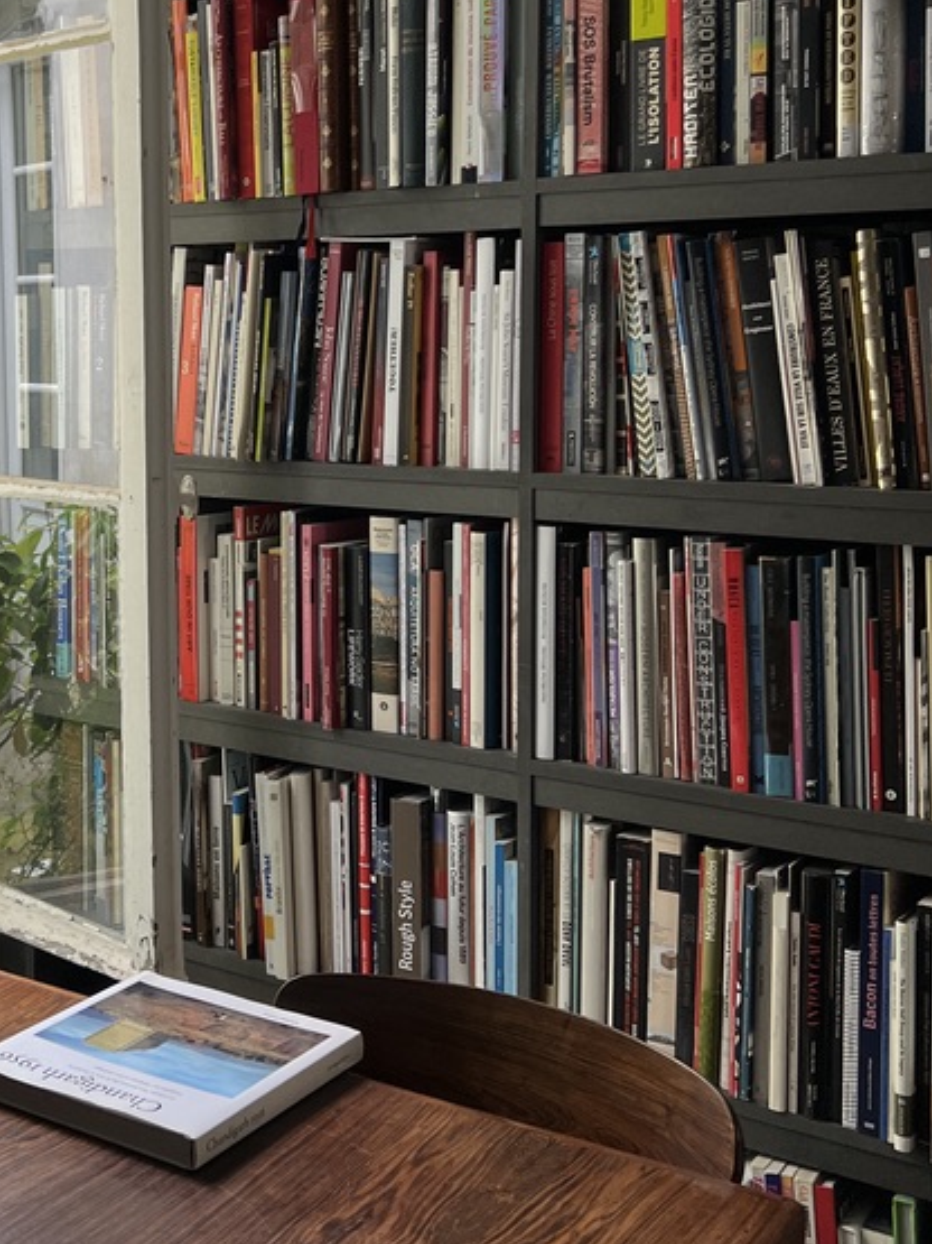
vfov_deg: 39.4
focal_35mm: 48
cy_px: 459
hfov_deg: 29.4
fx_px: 1724
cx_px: 161
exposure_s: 1/121
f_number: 1.5
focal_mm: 5.7
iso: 80
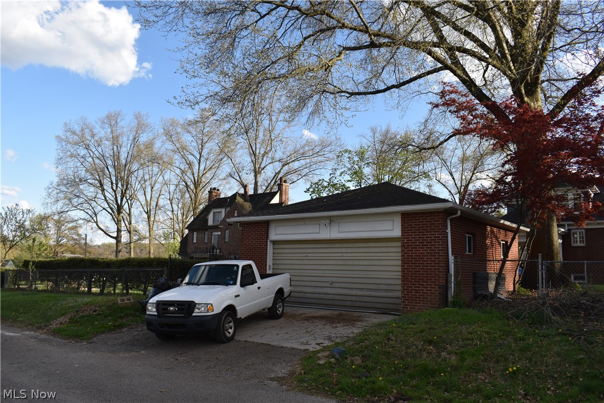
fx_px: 453
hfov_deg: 67.4
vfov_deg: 47.9
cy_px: 202
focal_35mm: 27
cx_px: 302
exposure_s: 1/250
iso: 200
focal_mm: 18
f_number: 8
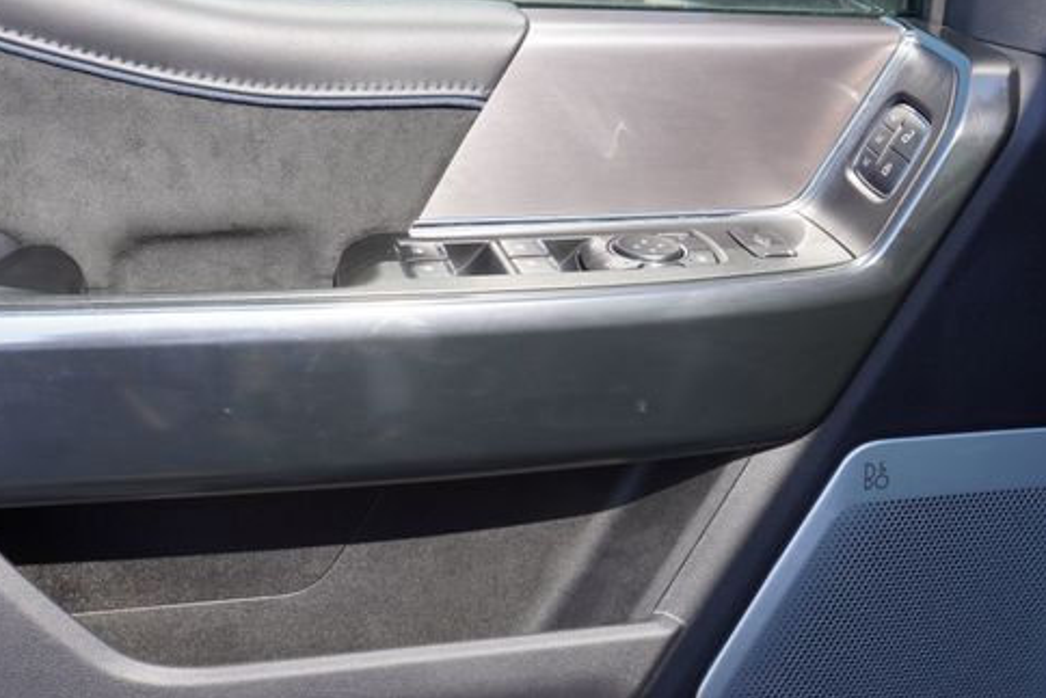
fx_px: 1327
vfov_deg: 29.5
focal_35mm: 46
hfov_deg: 43.0
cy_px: 350
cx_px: 575
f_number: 6.3
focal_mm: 23
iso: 100
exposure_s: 1/160
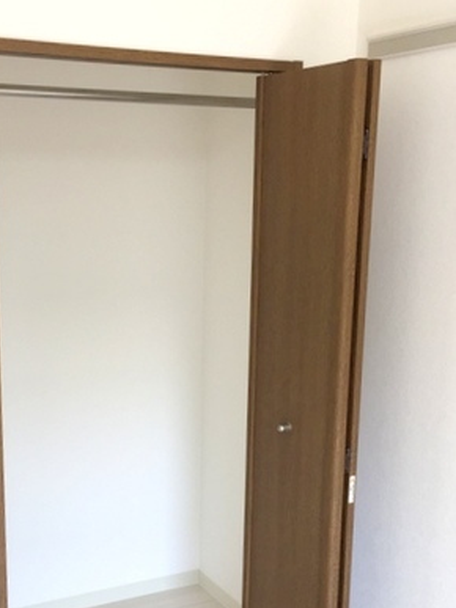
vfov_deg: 41.8
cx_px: 146
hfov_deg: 31.9
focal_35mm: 45
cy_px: 380
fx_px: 791
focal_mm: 4.15
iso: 50
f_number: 2.2
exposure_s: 1/120
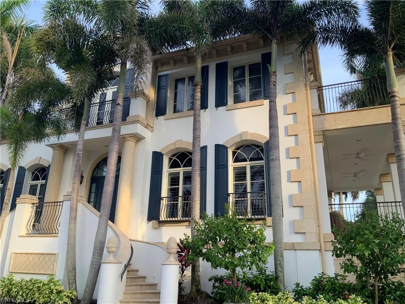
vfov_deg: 48.2
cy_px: 152
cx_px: 202
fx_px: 339
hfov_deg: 61.7
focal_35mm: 29
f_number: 1.8
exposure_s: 1/132
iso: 16
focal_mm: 3
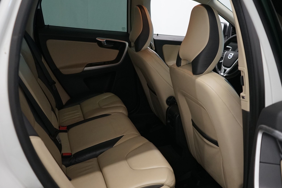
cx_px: 150
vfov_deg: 37.9
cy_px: 90
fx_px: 274
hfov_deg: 54.4
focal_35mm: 35
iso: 2000
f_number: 3.5
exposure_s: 1/160
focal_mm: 28
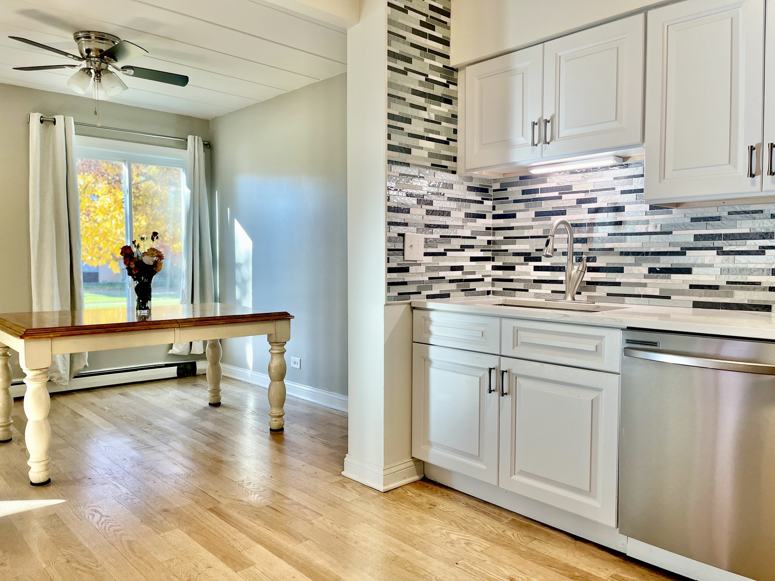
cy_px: 290
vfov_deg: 53.1
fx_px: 582
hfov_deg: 67.3
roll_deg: +0.2
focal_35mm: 26
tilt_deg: -3.3
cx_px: 388
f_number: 1.6
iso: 50
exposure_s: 1/120
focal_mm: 5.1
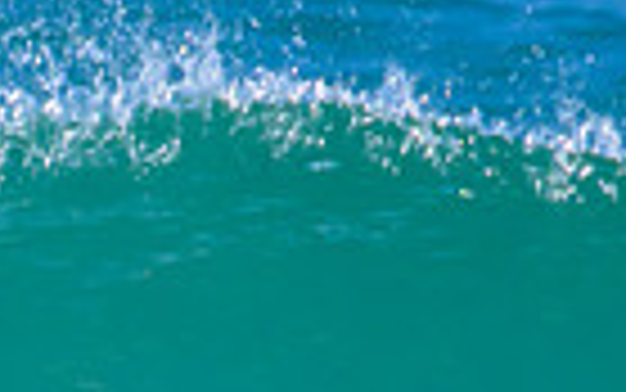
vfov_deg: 0.3
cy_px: 556
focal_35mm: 4676
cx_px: -245
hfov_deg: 0.4
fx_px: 79807
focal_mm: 800
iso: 1100
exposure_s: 1/2000
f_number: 11
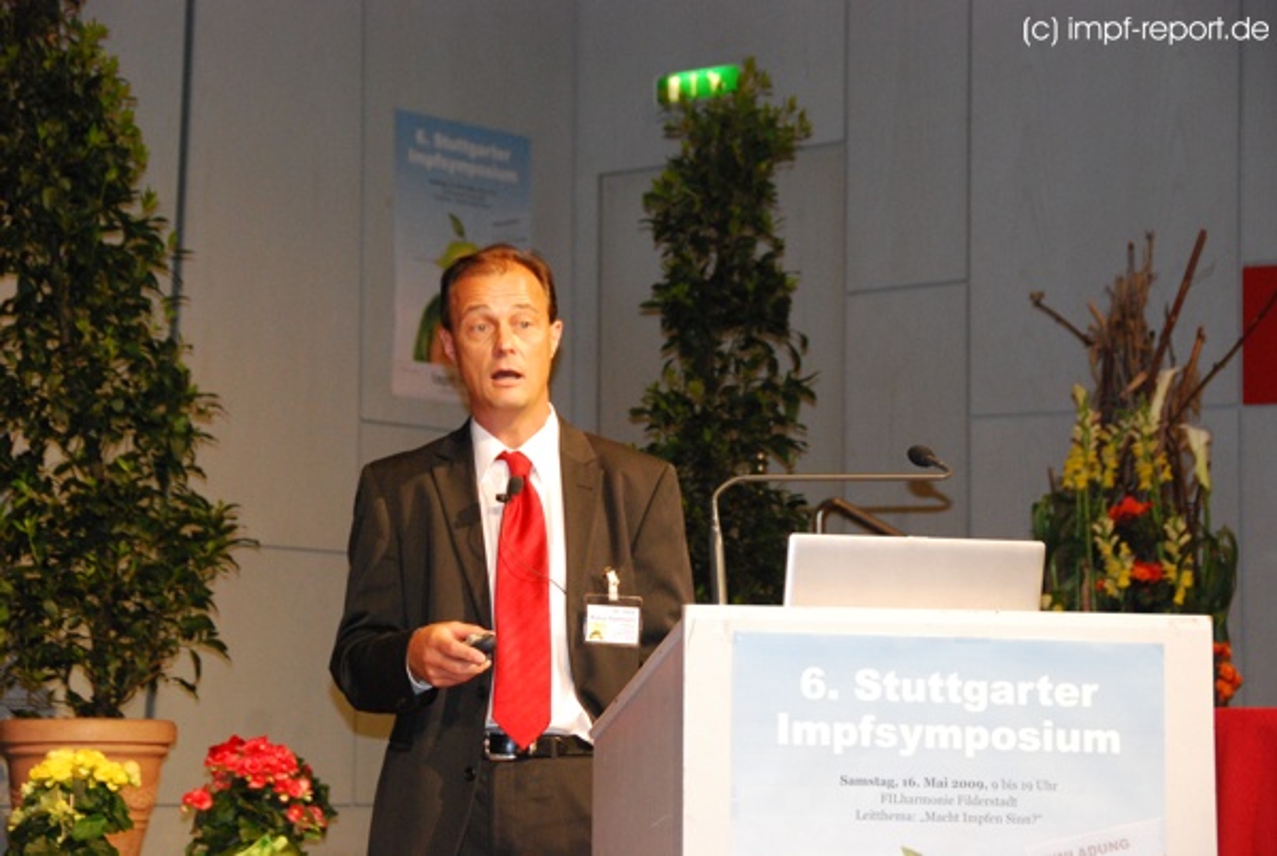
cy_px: 428
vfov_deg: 13.1
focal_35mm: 105
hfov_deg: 19.4
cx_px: 638
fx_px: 3730
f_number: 5.6
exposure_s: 1/60
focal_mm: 70
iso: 1600
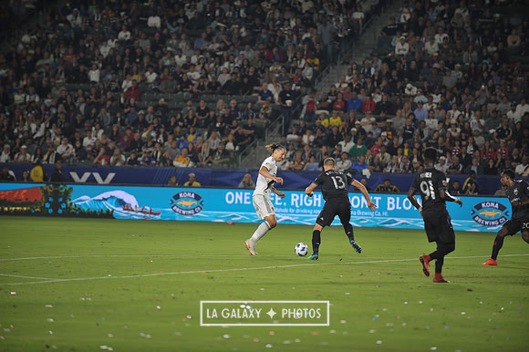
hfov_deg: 10.3
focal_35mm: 200
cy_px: 176
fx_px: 2937
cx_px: 264
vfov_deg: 6.9
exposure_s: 1/1000
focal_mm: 200
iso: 1250
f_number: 2.8
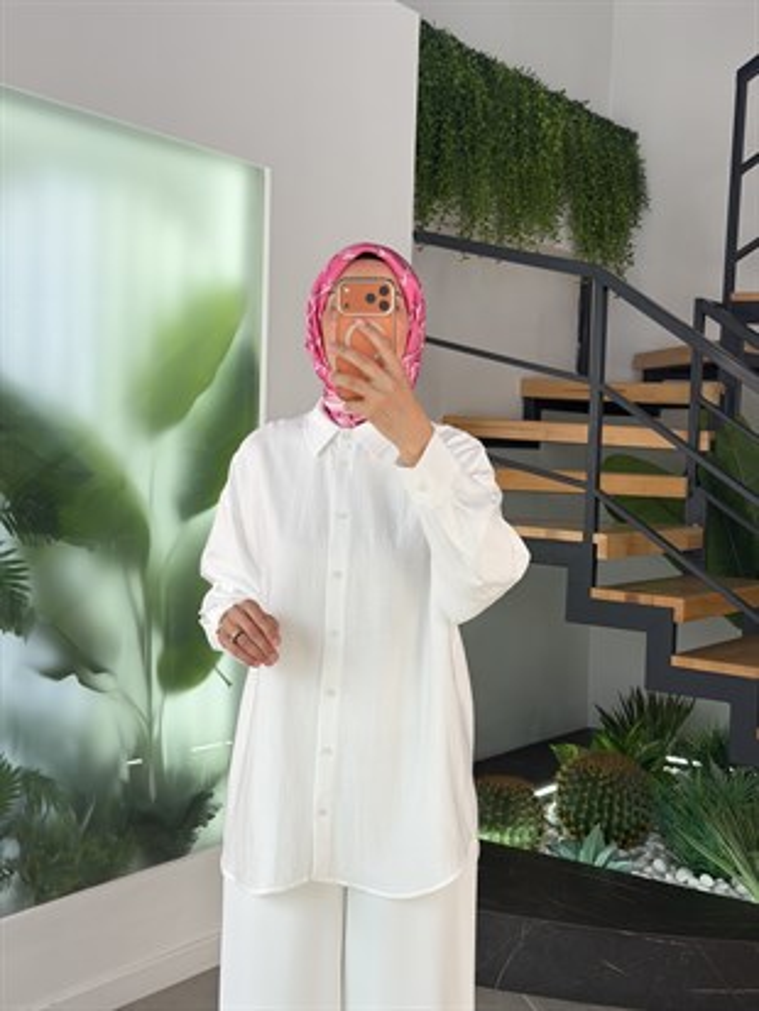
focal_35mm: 48
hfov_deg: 30.3
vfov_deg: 39.6
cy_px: 506
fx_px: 1403
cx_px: 380
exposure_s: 1/388
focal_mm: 6.76
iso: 64
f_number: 1.78
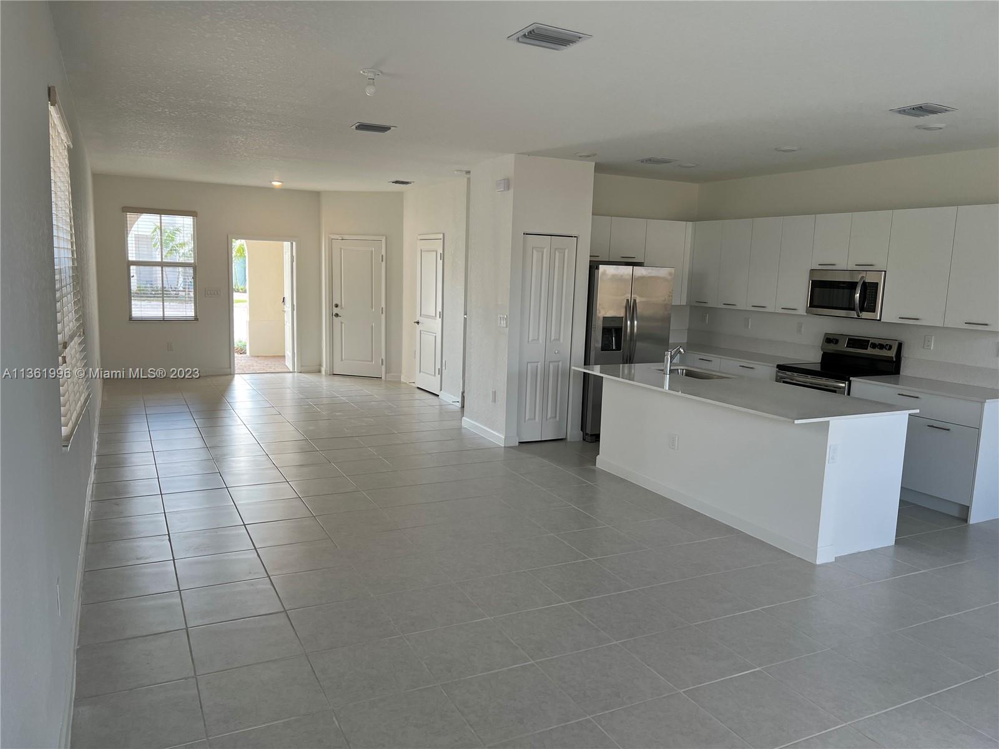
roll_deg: -1.7
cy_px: 374
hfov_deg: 67.3
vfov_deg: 53.1
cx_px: 500
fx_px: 750
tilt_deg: -9.1
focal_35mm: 26
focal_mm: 5.7
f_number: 1.5
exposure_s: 1/163
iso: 64
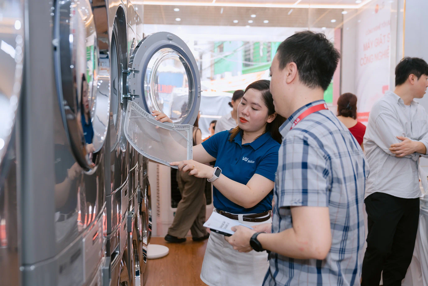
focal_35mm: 38
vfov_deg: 35.0
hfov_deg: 50.7
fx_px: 452
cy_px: 143
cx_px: 214
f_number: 3.2
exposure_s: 1/160
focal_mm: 38
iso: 500
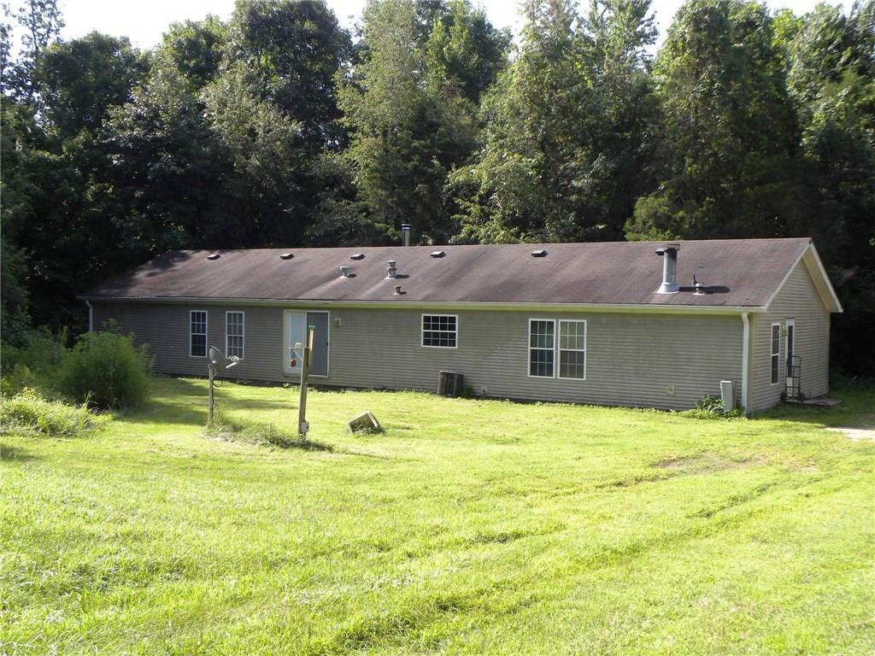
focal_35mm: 41
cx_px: 438
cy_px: 328
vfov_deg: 35.1
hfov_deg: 45.8
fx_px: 1036
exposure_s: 1/158
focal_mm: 7.3
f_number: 4
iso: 64
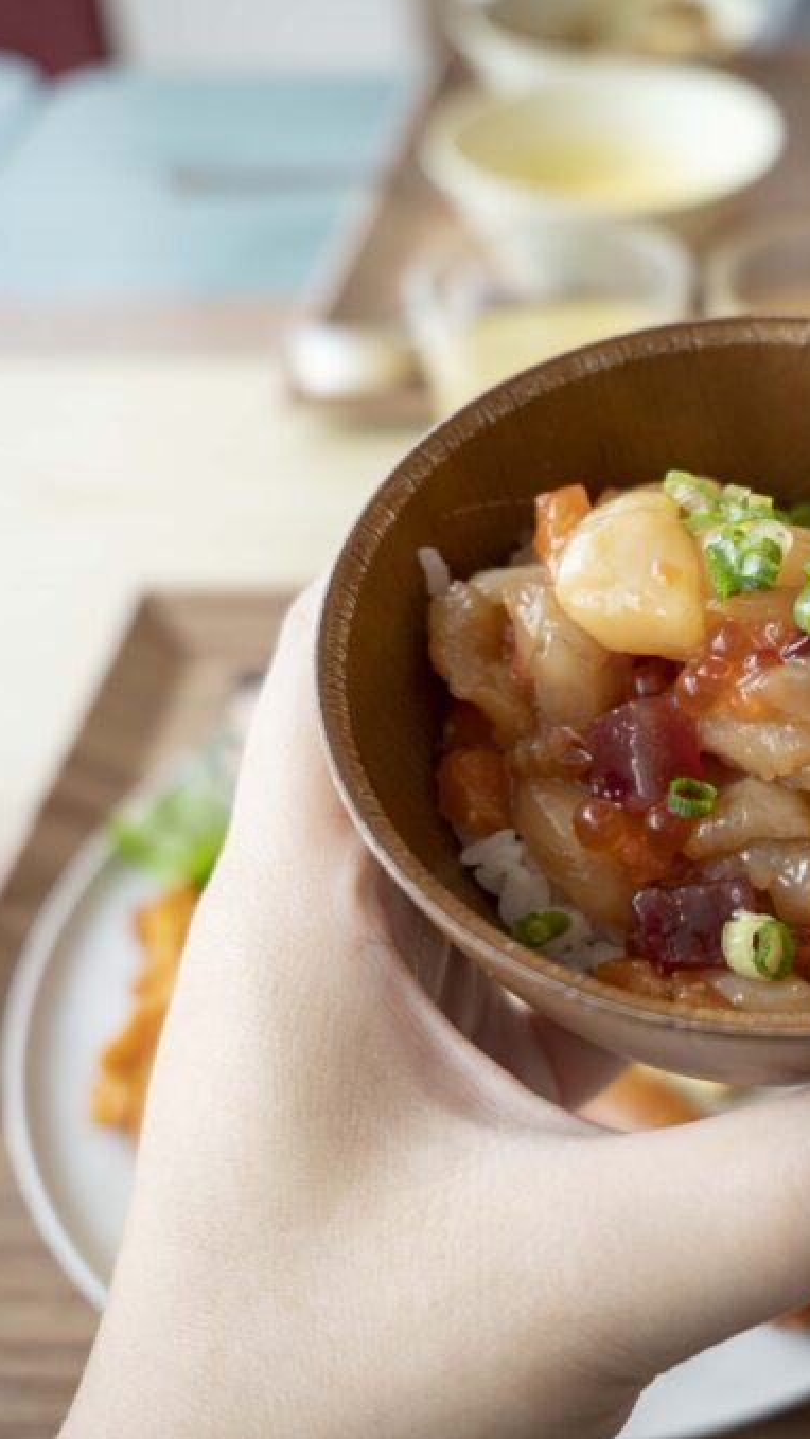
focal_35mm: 49
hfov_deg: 23.6
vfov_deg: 42.1
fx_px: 1871
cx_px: 768
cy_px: 722
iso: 125
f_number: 4.5
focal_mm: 31
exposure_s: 1/60
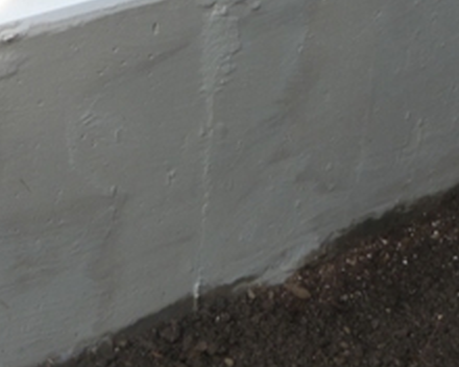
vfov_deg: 11.6
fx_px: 1807
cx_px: 117
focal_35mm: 133
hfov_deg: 14.4
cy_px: 161
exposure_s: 1/100
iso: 100
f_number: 4.5
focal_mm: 11.3
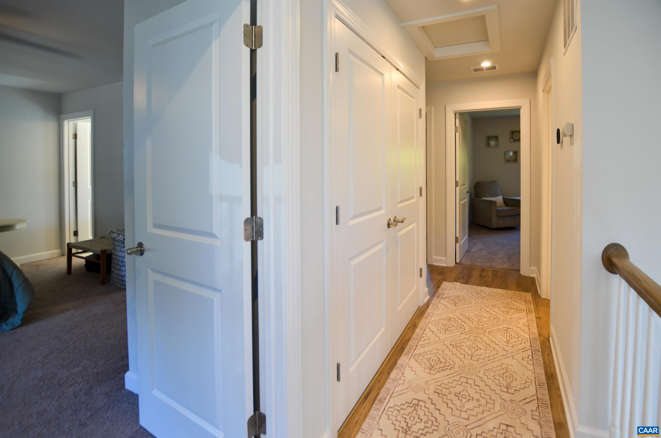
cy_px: 219
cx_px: 330
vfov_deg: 77.1
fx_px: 275
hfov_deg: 100.5
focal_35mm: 15
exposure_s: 1/50
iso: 100
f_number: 3.5
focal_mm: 10
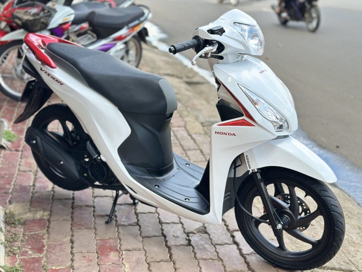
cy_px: 136
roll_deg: -0.9
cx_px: 181
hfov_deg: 39.7
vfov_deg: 30.3
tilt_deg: -18.5
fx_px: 502
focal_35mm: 48
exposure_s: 1/334
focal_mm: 6.86
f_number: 1.78
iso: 80
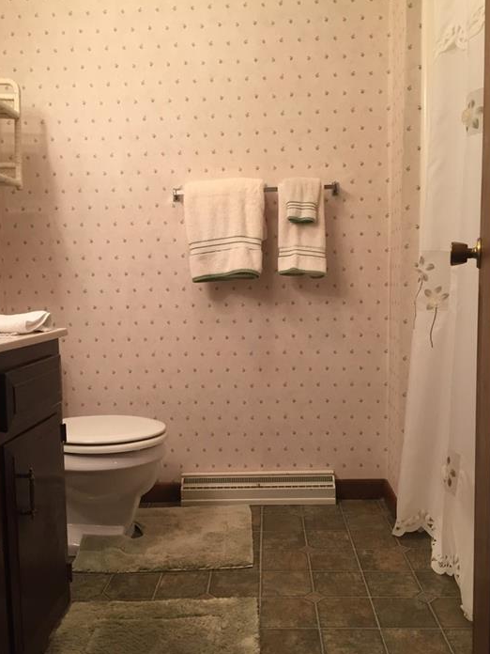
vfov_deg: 56.8
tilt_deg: -4.3
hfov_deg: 44.1
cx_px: 230
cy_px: 343
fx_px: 604
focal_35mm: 32
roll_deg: +1.6
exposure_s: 1/30
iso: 80
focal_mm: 4.15
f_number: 2.2
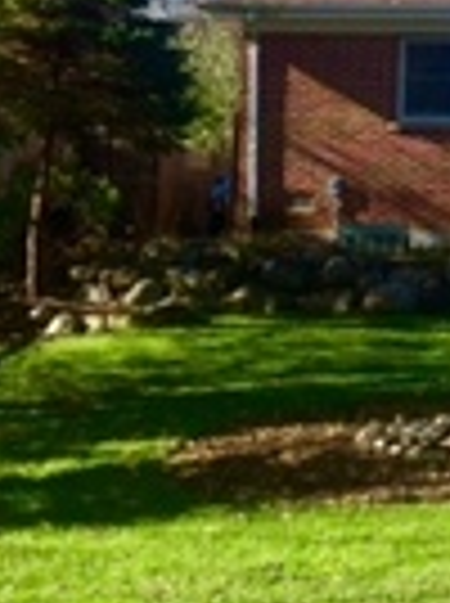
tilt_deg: +8.2
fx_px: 1808
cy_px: -54
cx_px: 590
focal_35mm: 104
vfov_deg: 18.3
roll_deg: -0.2
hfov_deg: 13.6
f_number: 2.2
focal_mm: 4.15
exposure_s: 1/855
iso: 32
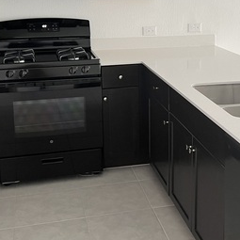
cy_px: 61
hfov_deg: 28.5
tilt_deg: -11.2
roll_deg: +0.1
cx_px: 156
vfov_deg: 28.2
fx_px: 471
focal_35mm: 60
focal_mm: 5.7
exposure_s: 1/60
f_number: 1.5
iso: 80
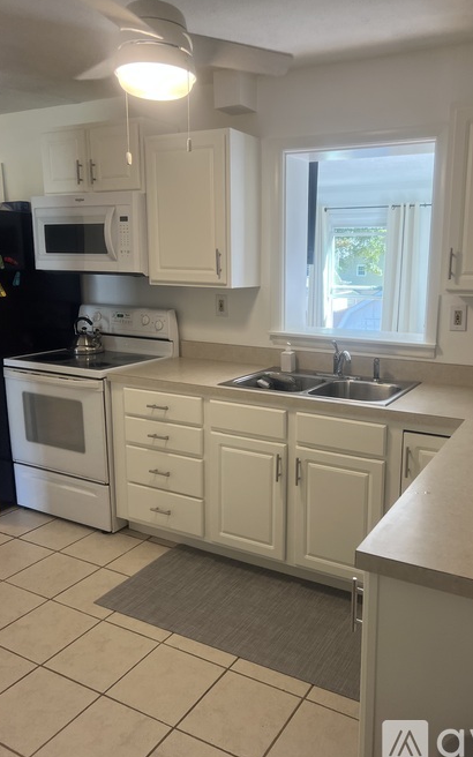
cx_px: 280
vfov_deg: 66.5
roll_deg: -0.4
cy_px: 381
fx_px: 578
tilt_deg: -9.7
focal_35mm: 28
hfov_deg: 44.3
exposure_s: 1/120
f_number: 1.5
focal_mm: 5.7
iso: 125
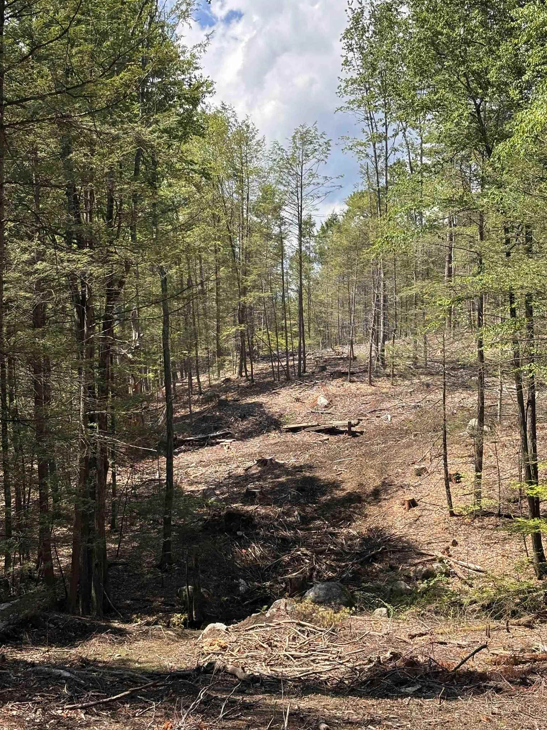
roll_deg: -1.4
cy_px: 343
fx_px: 1243
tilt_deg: -0.6
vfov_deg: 32.7
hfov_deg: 24.8
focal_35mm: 59
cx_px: 307
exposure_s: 1/1344
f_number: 1.6
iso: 32
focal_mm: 5.96
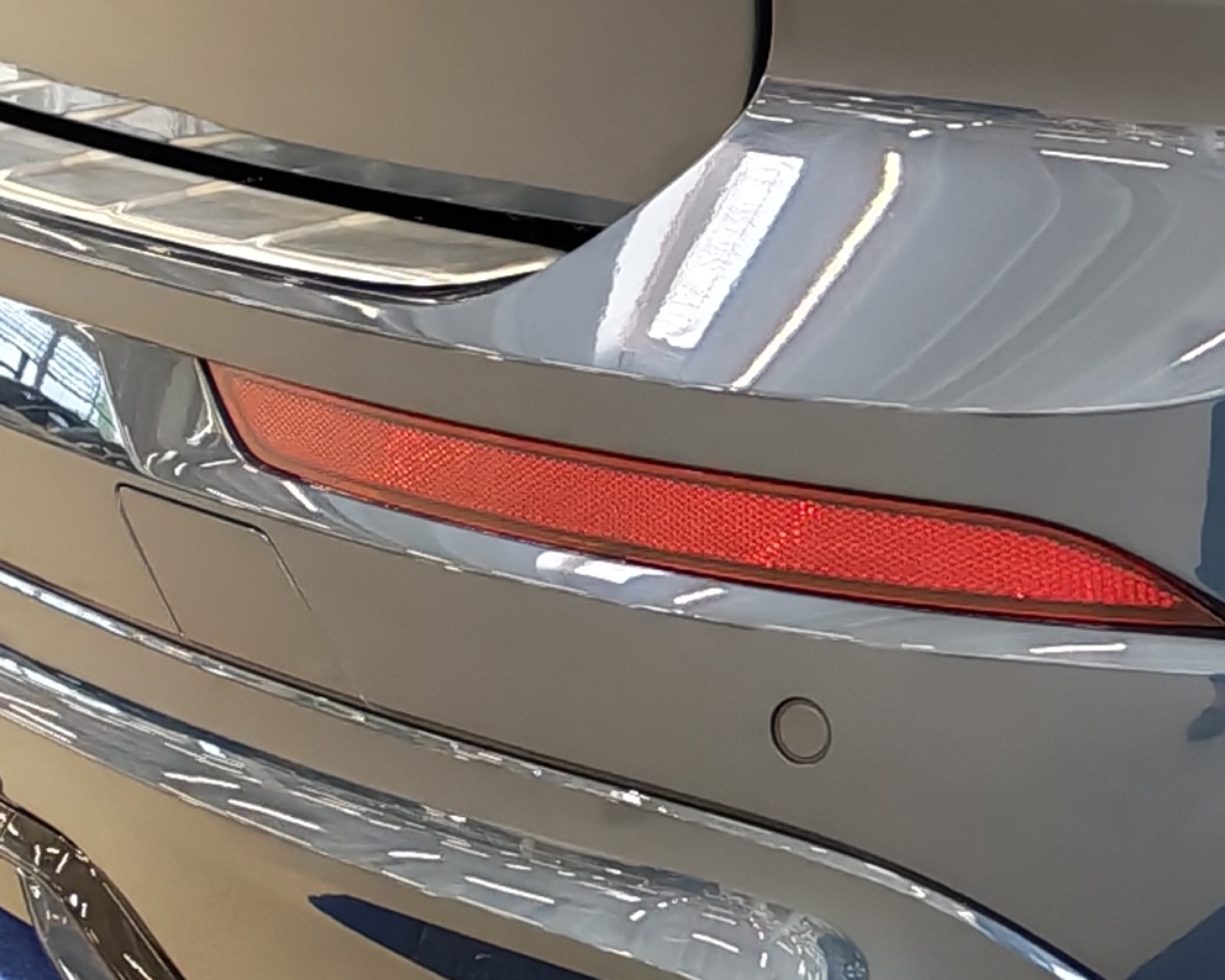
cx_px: 1444
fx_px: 4968
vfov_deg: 11.3
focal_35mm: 137
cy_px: 625
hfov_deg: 13.7
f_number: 1.9
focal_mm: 6.12
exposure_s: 1/100
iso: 320
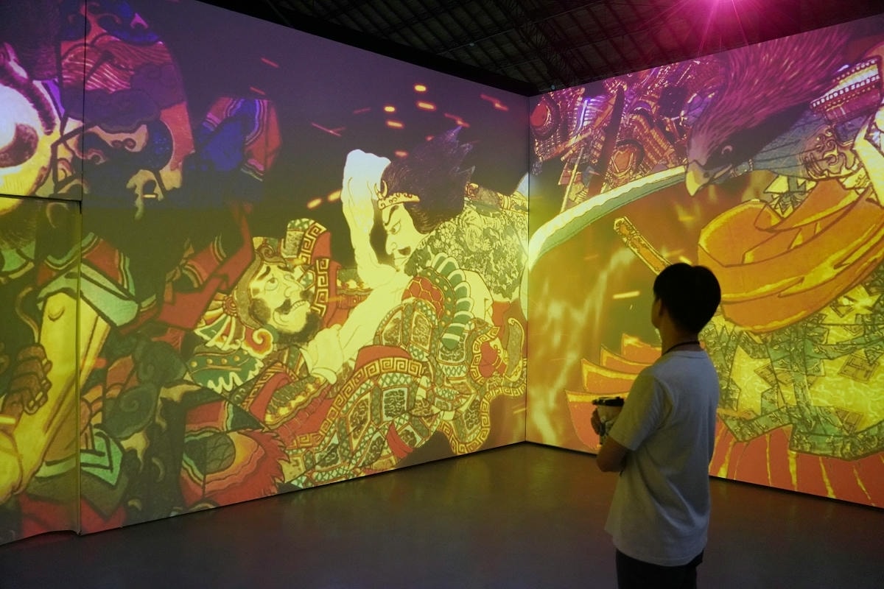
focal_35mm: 28
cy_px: 294
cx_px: 442
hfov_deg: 65.5
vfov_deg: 46.4
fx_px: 688
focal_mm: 28
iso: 4000
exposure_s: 1/160
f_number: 2.8
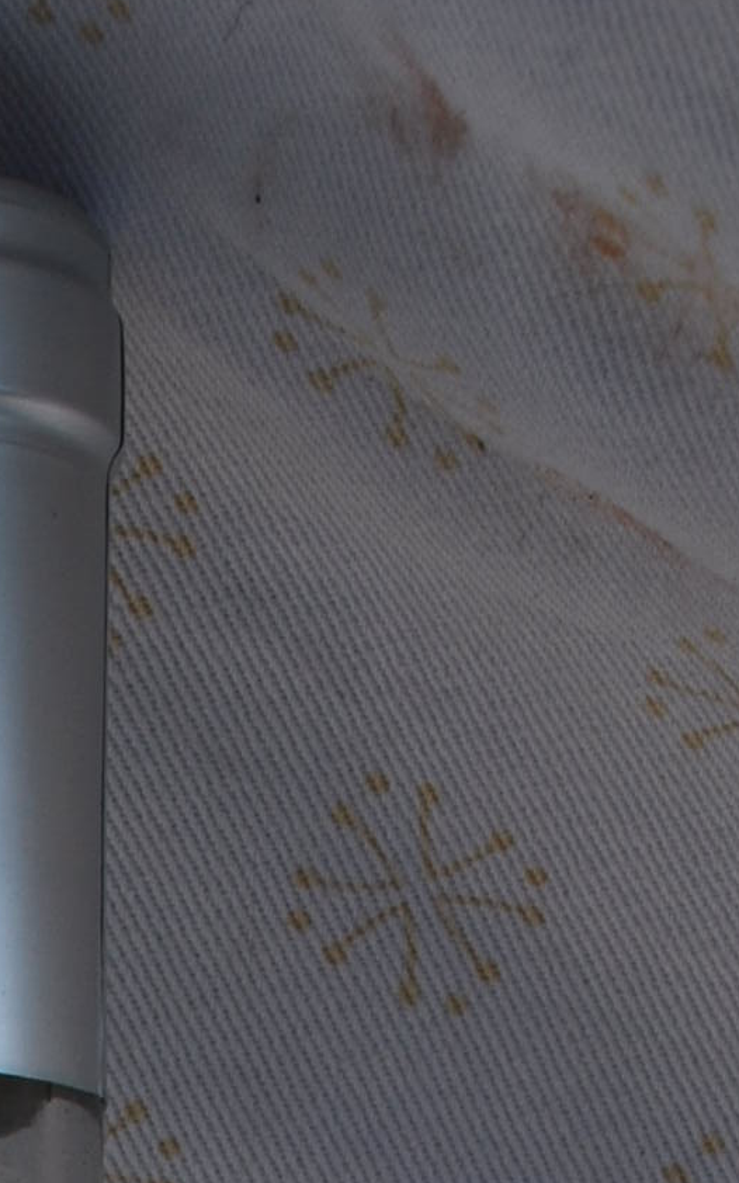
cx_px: -309
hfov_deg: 7.6
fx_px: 5448
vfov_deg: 10.9
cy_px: 2660
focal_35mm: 169
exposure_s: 1/320
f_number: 9
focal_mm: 24
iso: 100
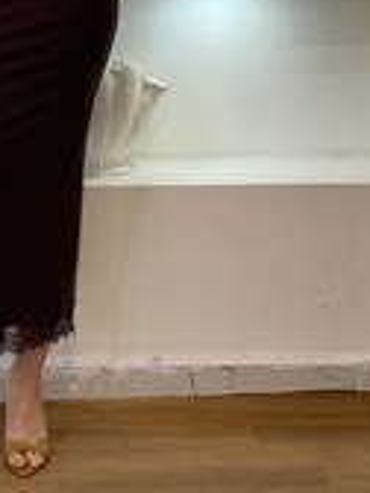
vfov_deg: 15.2
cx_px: -26
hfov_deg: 11.4
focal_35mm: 128
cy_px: 22
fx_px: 1824
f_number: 2
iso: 80
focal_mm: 6
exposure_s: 1/100
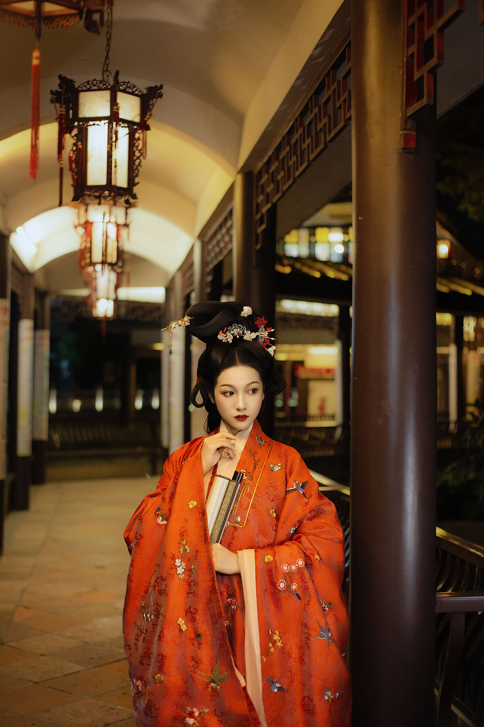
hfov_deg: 27.5
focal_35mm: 49
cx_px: 242
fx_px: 988
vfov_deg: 40.3
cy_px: 364
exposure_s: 1/80
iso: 800
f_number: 2.5
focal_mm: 50
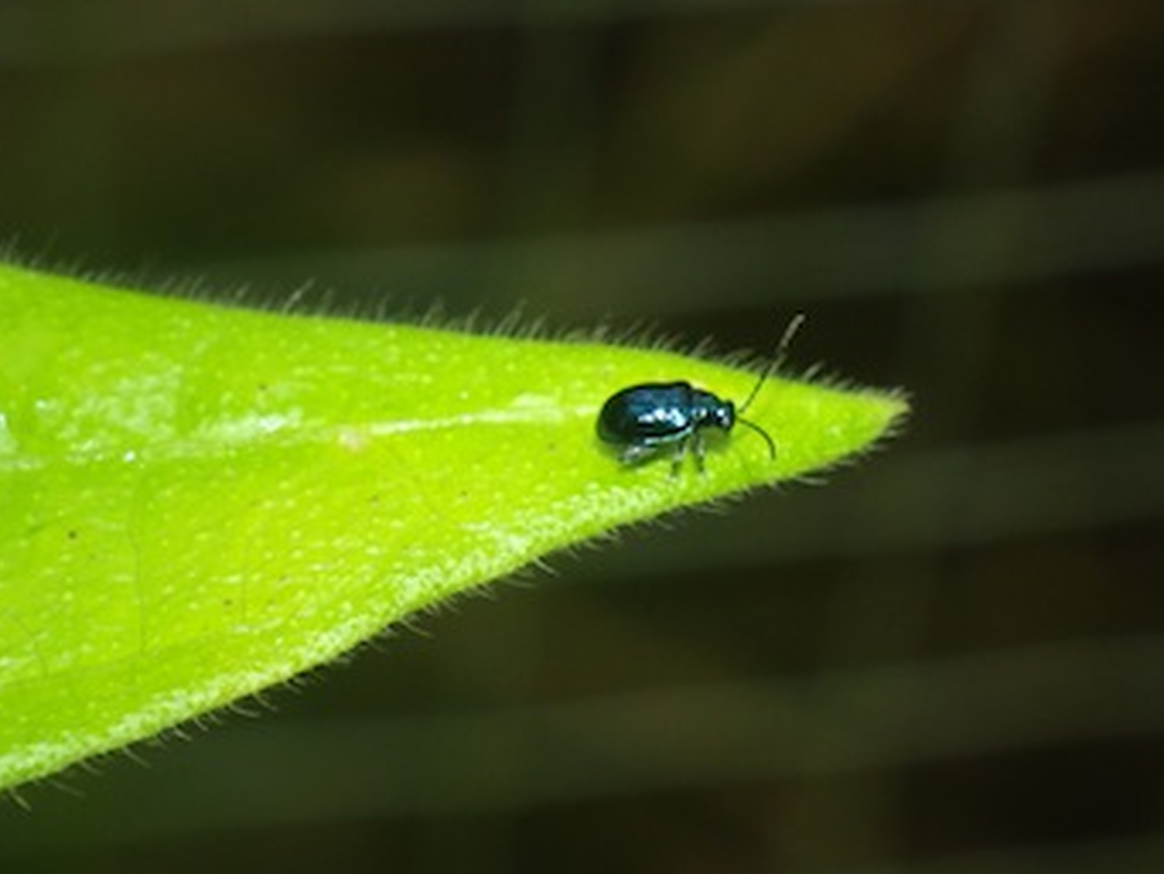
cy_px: 406
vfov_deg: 9.1
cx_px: 631
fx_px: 5517
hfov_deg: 12.0
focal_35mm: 164
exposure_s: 1/125
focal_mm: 25
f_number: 6.6
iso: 320
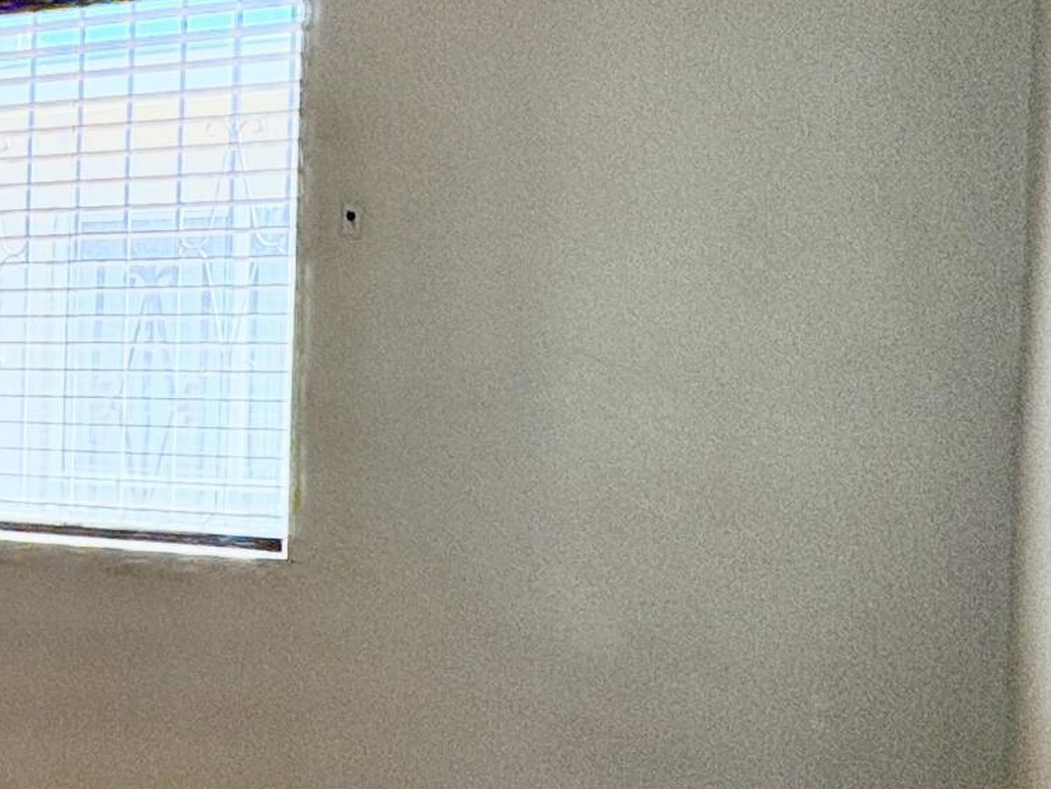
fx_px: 1670
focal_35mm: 55
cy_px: 419
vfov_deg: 26.6
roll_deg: -1.1
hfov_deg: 25.8
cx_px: -532
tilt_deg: +0.0
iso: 160
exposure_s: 1/120
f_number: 2.2
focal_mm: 2.22
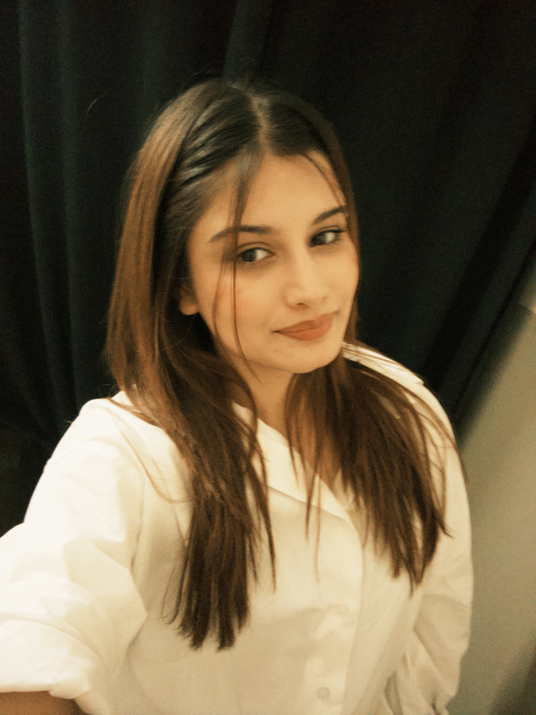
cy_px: 358
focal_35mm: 23
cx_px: 268
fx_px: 475
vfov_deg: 73.9
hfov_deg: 58.9
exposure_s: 1/25
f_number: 1.9
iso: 400
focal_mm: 2.69
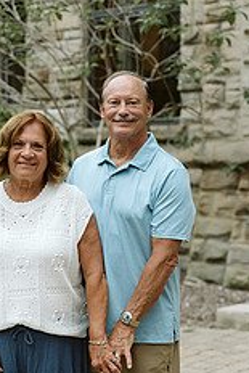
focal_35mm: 97
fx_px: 1005
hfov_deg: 14.1
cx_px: 74
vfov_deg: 21.0
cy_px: 232
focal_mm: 50
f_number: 2.8
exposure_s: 1/320
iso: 640
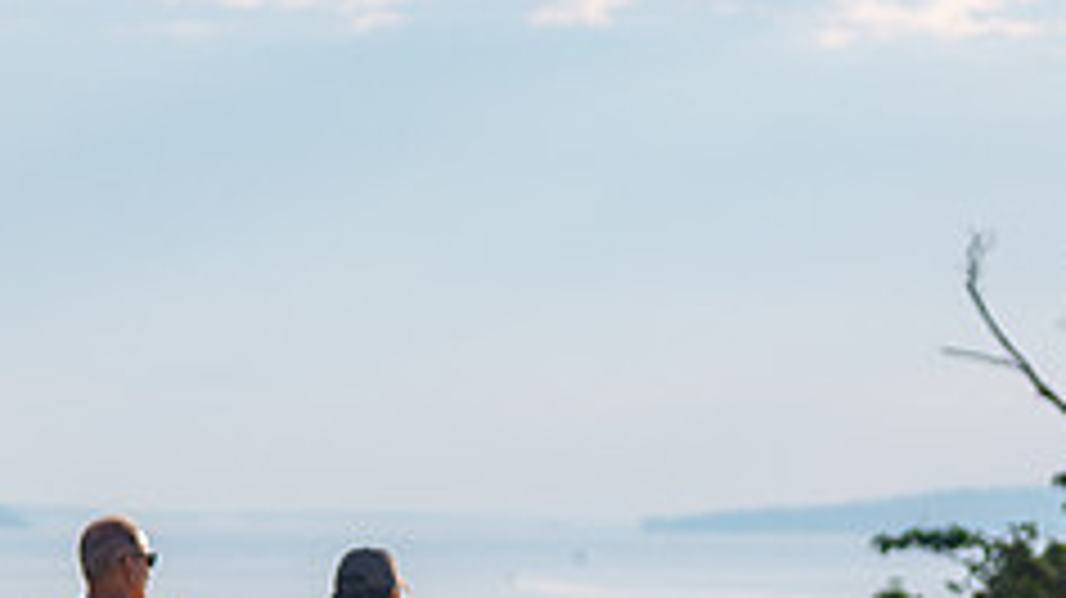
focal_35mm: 374
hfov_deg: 5.8
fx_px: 10566
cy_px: 829
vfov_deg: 3.2
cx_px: 475
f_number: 4
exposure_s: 1/1000
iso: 100
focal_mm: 105
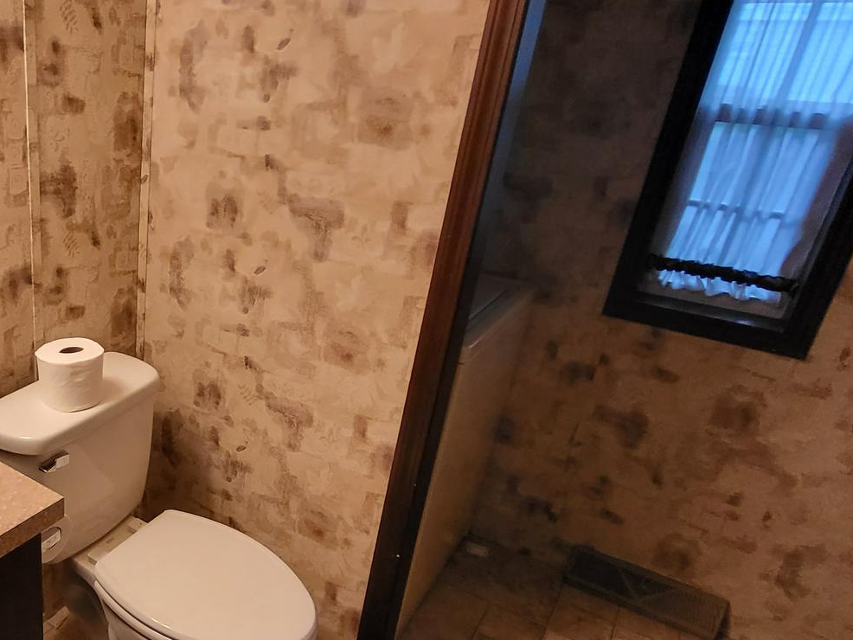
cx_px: 160
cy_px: 354
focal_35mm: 27
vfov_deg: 51.3
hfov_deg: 59.7
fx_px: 665
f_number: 2.2
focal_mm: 1.74
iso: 400
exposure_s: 1/60
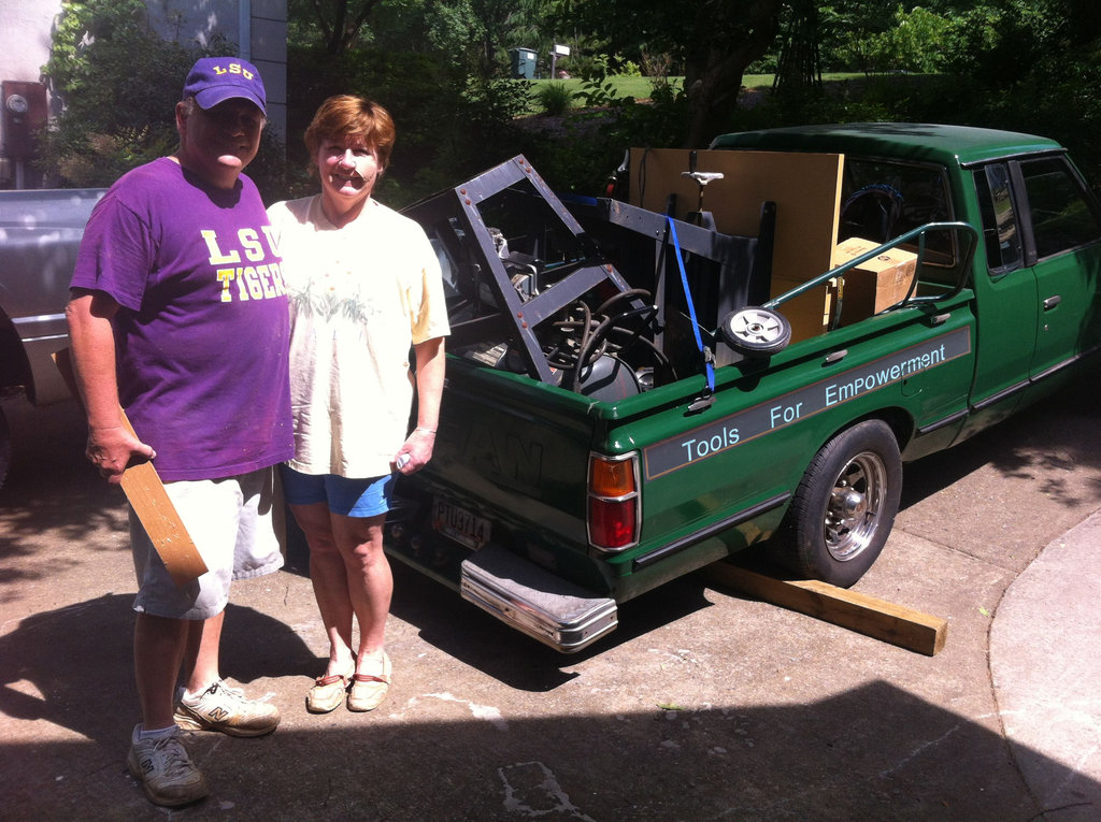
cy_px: 411
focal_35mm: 35
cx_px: 550
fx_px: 1112
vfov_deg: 40.6
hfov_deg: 52.7
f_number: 2.8
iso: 80
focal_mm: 3.85
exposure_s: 1/616
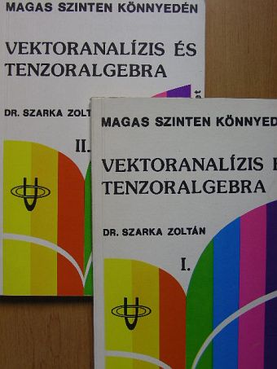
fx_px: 565
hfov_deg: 27.5
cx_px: 138
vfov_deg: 36.2
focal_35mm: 53
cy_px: 184
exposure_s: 1/34
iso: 50
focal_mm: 8.8
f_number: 3.5
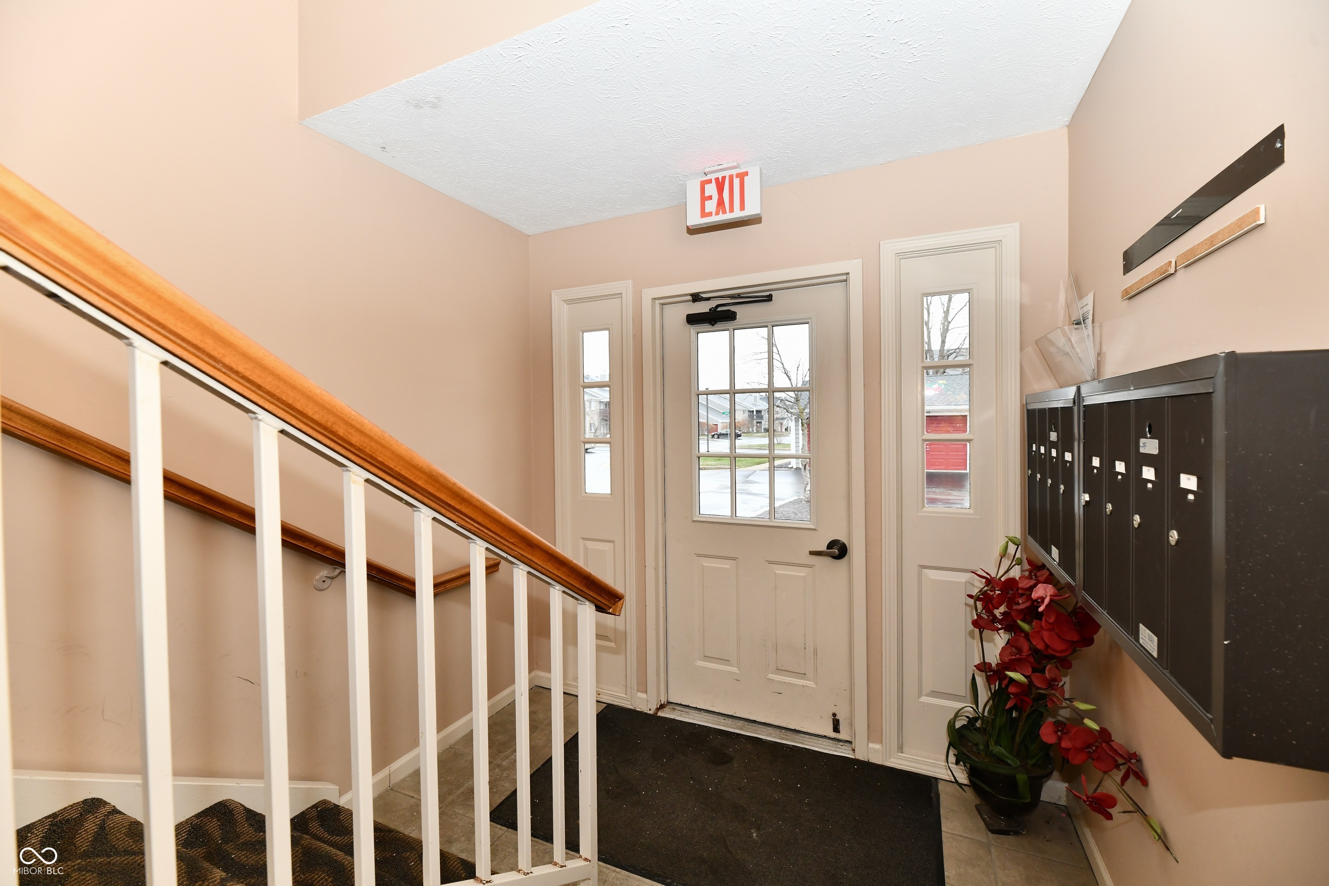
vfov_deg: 81.2
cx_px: 664
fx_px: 517
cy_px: 443
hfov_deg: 104.3
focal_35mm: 14
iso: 640
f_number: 6.3
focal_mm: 14
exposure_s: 1/60
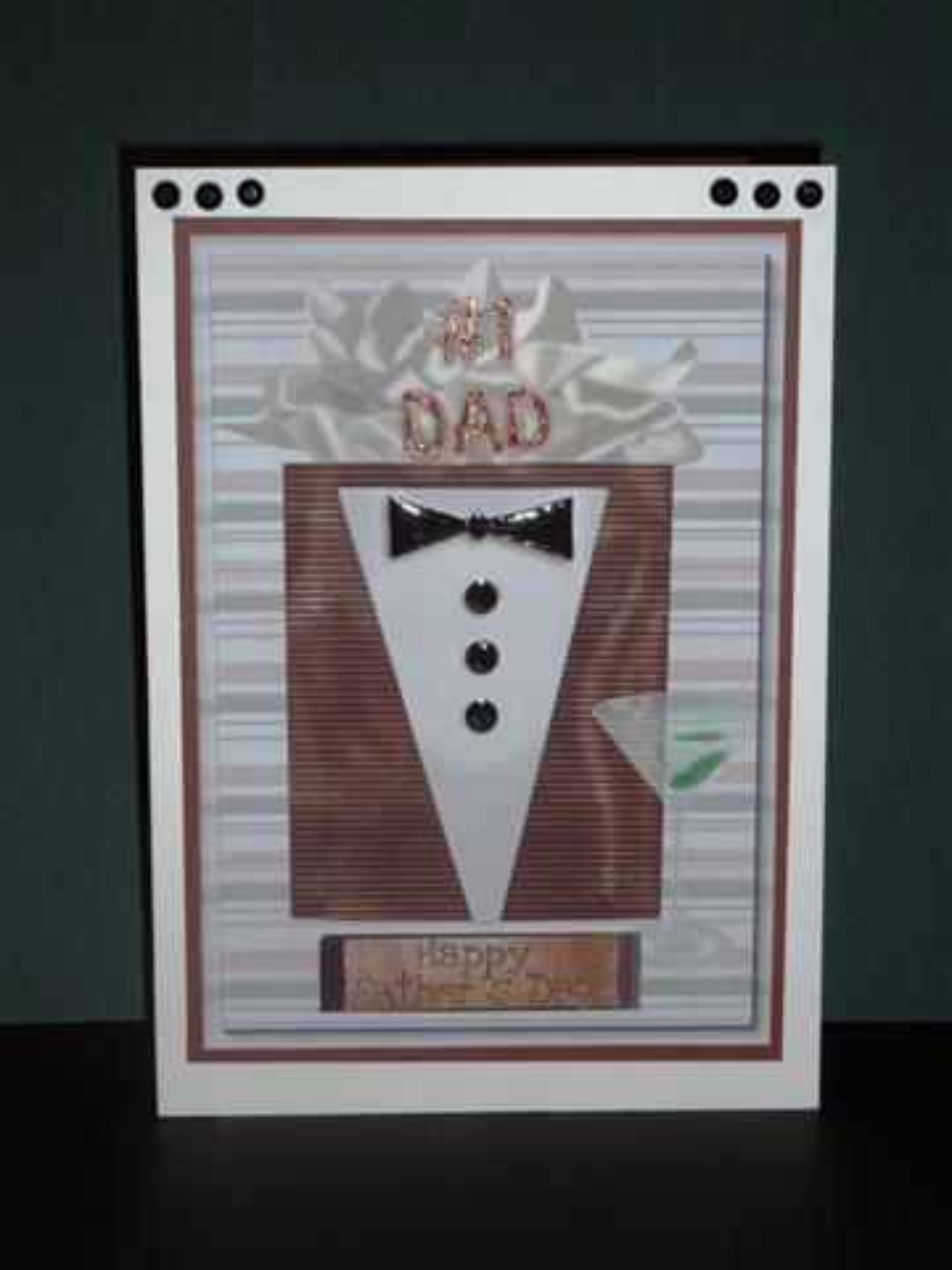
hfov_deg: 18.9
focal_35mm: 78
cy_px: 635
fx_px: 2860
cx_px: 476
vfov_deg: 25.0
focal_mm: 12.8
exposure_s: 1/40
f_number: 4.2
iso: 100
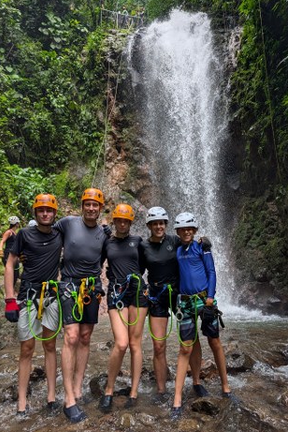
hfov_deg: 49.6
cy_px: 220
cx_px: 149
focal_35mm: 26
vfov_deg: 69.4
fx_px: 312
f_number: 1.68
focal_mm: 6.9
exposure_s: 1/431
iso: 30
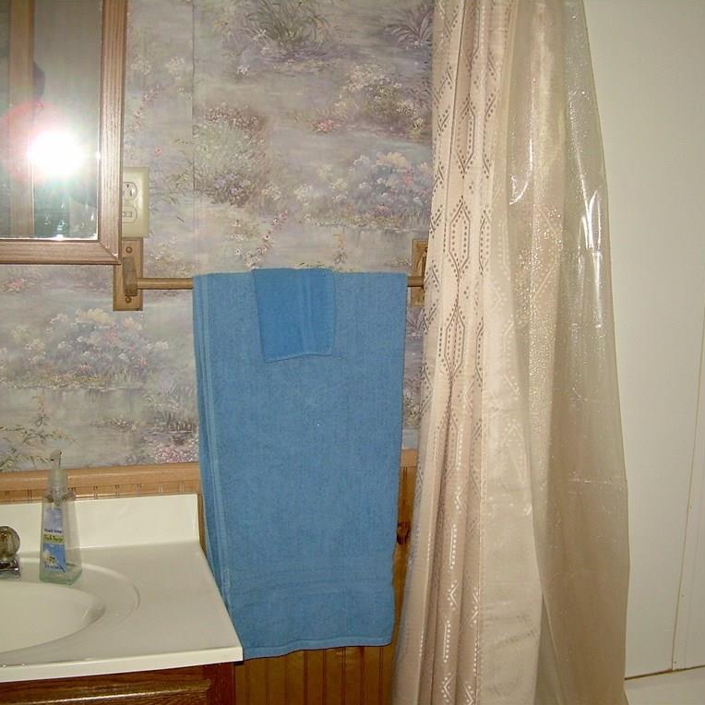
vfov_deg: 37.6
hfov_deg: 37.4
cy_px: 352
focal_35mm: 45
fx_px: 1037
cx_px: 421
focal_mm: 6.3
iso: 50
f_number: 2.8
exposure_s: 1/60
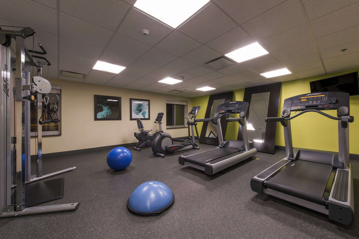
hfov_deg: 104.2
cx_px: 180
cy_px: 120
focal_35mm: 14
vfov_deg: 81.2
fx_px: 140
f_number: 18
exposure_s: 8
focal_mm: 14
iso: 100
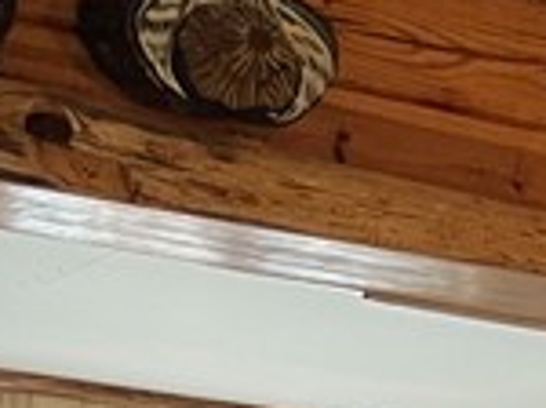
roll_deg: -3.1
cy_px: 980
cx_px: 1372
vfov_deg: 7.7
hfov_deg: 9.7
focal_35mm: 178
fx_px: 2803
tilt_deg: -2.0
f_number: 1.6
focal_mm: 5.1
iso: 320
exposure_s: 1/60
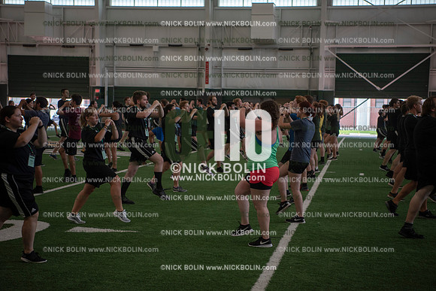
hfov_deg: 28.8
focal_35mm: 70
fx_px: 848
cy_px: 146
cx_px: 218
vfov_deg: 19.5
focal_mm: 70
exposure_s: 1/320
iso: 640
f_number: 3.2
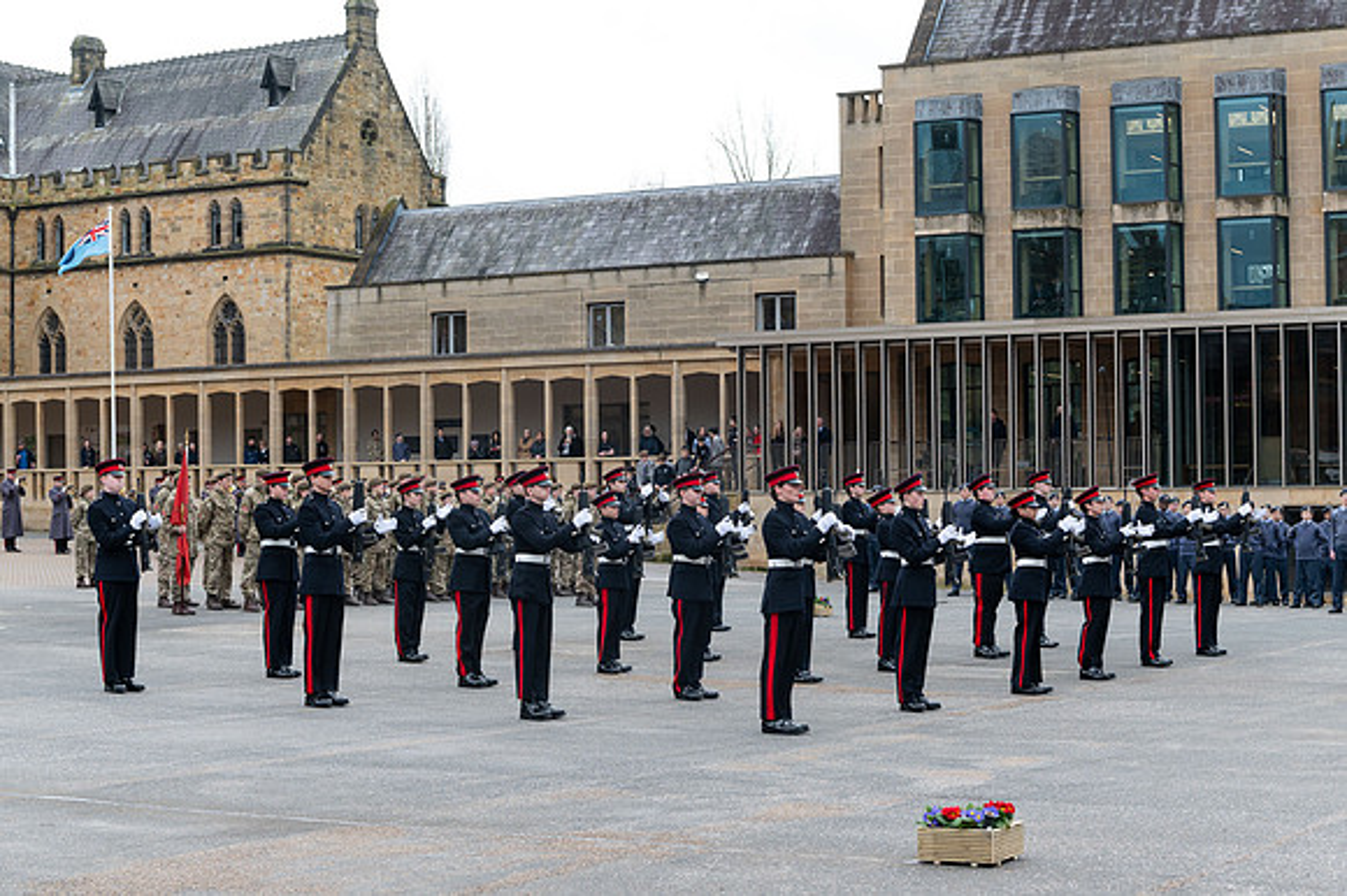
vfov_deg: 22.2
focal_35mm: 61
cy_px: 505
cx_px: 685
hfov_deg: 32.9
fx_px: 2280
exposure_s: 1/320
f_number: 7.1
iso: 450
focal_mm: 52
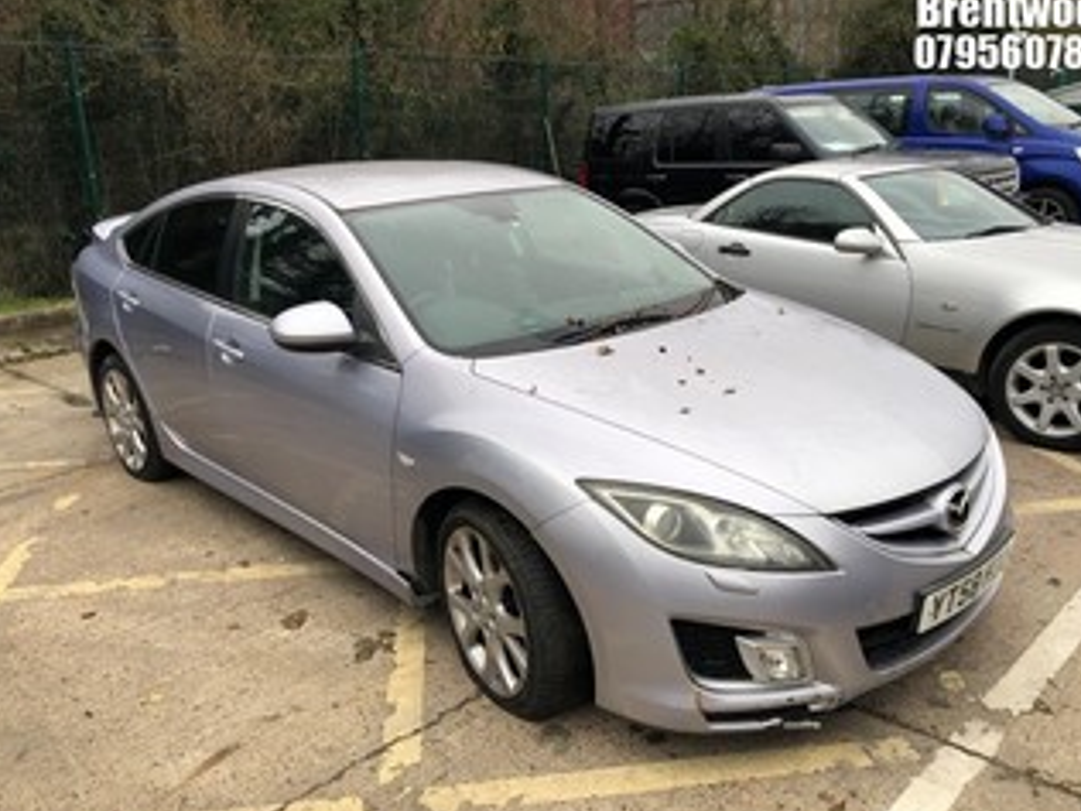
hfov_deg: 58.3
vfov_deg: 45.4
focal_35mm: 31
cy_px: 435
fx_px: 968
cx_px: 561
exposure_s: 1/212
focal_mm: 4
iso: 20
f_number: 1.8
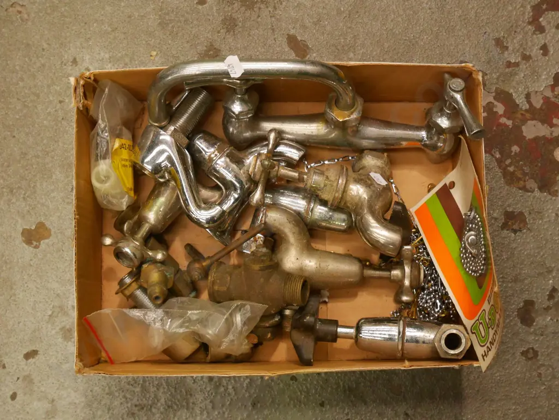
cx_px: 280
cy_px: 210
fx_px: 1034
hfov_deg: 30.3
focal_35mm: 64
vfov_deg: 22.9
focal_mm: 32
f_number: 5.6
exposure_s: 1/125
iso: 3200
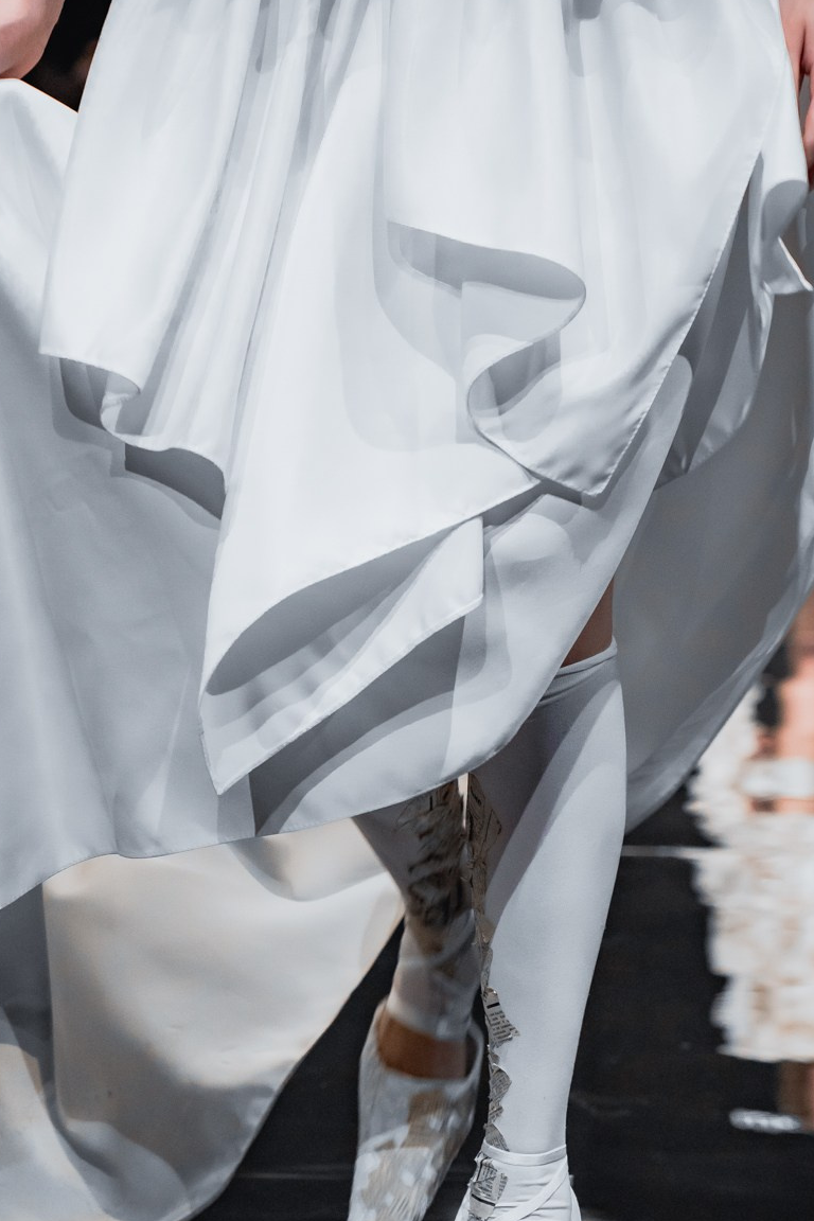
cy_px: 953
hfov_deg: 11.0
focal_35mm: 125
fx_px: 4239
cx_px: 306
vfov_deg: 16.3
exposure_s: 1/250
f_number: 4
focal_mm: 75
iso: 3200
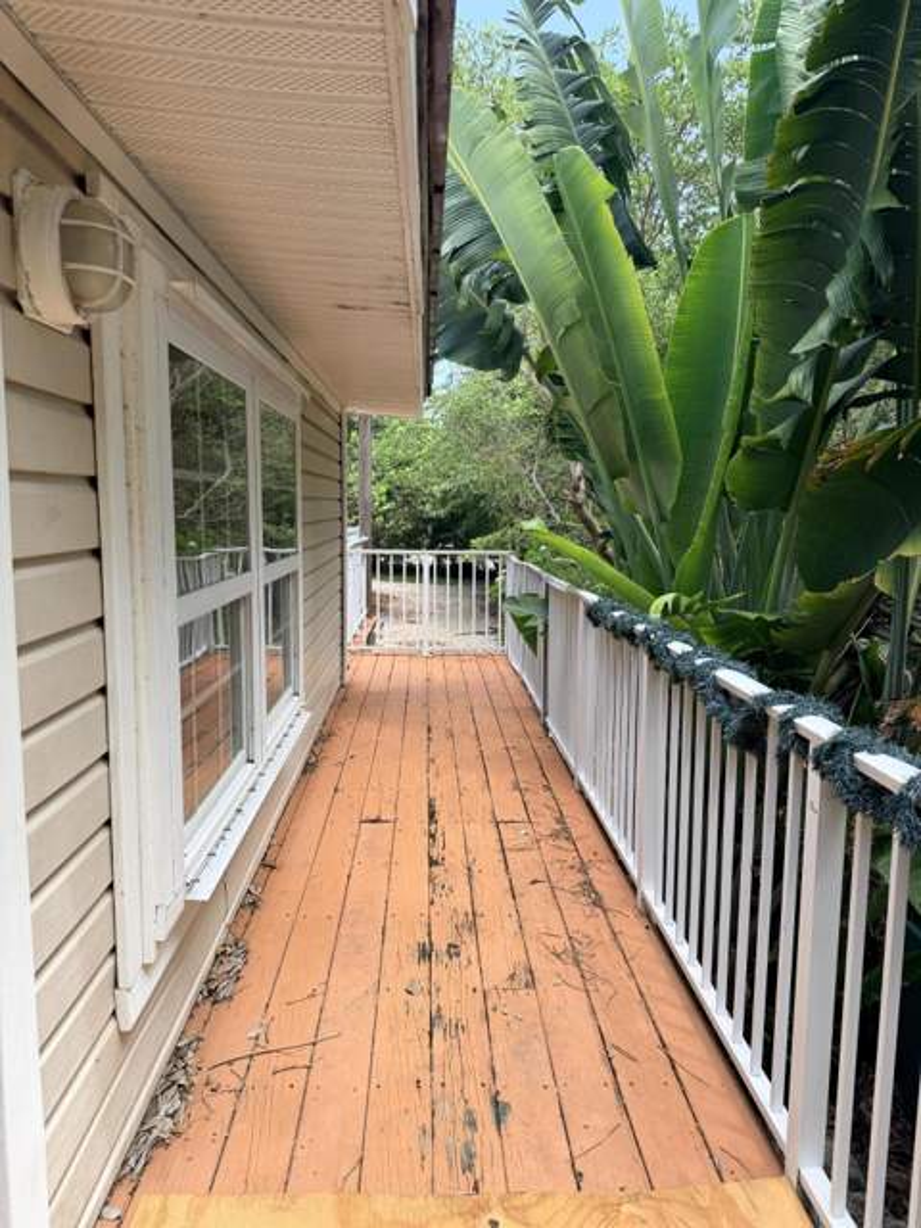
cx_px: 460
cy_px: 614
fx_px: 851
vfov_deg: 71.6
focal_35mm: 24
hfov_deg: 56.8
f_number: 1.78
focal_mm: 6.76
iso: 80
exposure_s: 1/788
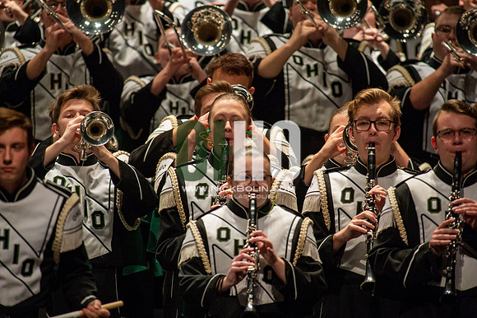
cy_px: 159
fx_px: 7945
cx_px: 238
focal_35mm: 600
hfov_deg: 3.4
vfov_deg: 2.3
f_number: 5.6
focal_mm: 600
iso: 3200
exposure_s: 1/500
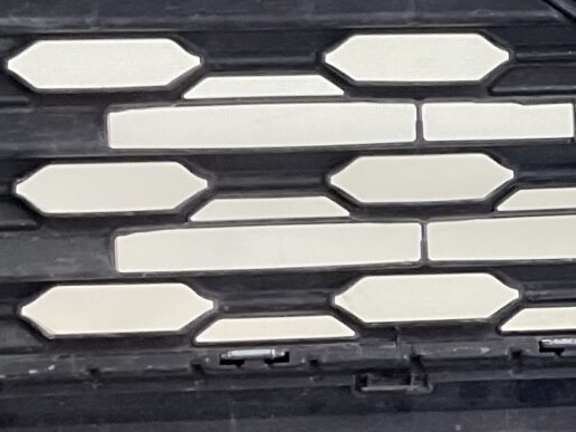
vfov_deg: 10.2
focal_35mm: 144
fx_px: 2396
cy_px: 407
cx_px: 635
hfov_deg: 13.4
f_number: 1.8
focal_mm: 3
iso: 40
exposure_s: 1/120
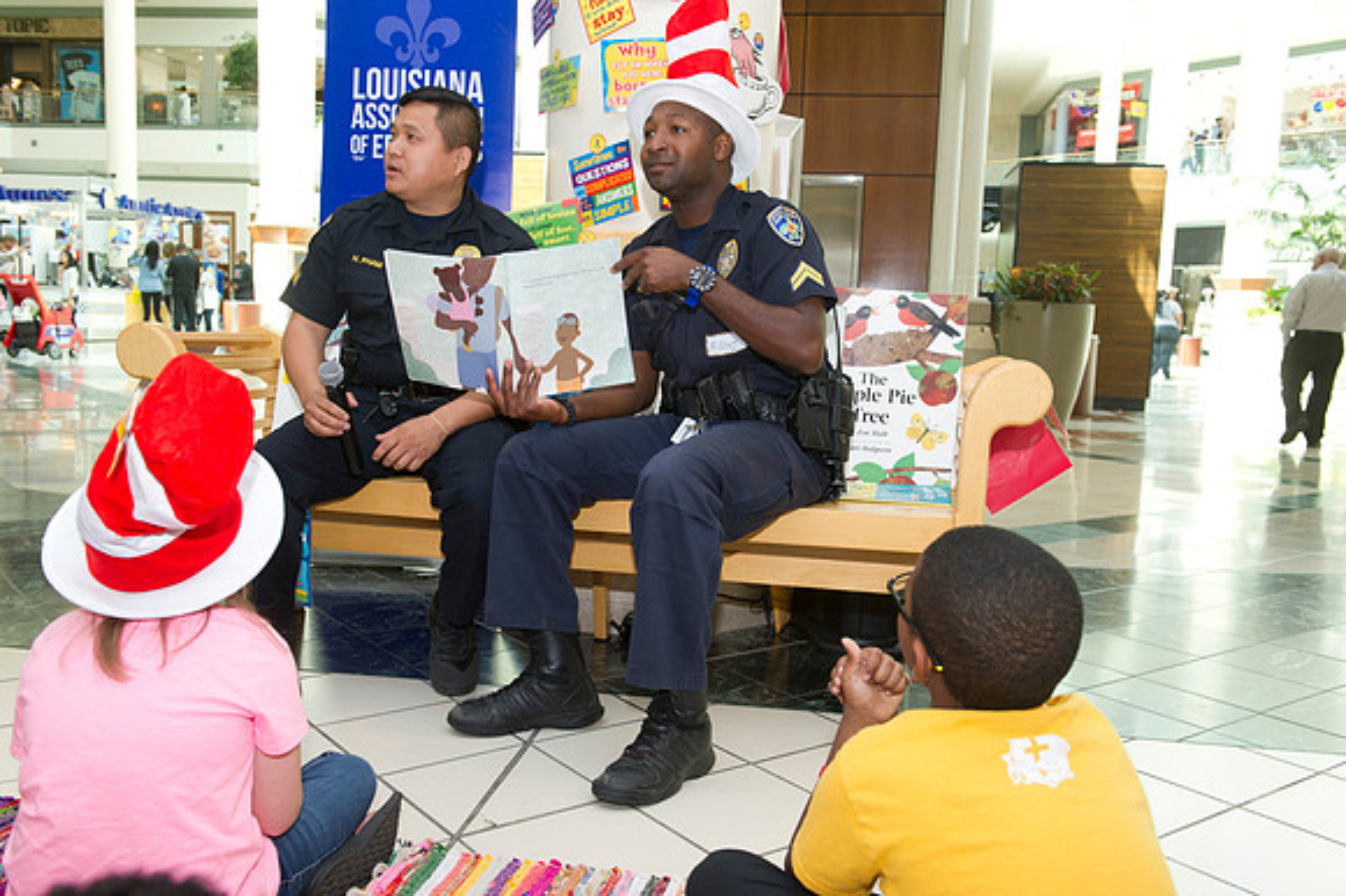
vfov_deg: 41.1
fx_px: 1196
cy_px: 448
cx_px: 673
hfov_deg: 58.7
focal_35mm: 32
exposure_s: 1/250
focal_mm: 32
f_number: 5.6
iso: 1250
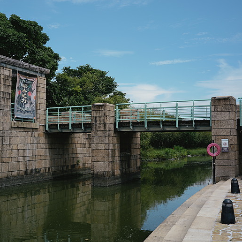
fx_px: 356
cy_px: 121
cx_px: 105
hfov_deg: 37.5
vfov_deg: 37.6
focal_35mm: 45
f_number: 6.3
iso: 200
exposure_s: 1/500
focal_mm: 35
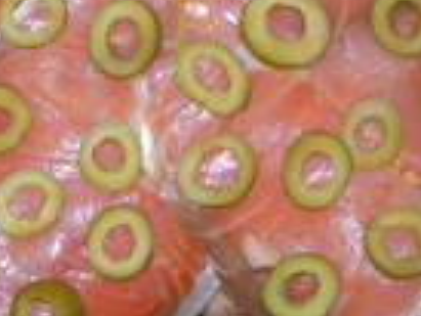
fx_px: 1400
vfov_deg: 12.9
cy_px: 77
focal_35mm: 115
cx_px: 181
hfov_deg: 17.1
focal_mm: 5.7
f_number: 5.7
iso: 50
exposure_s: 1/60
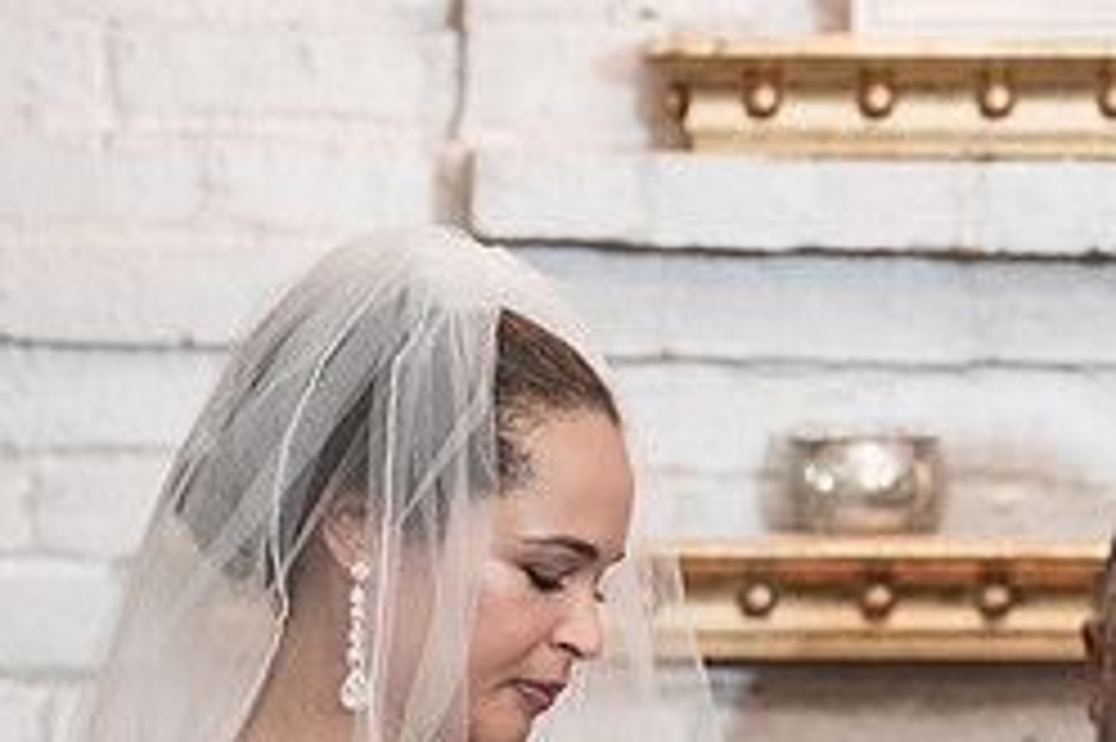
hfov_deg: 3.8
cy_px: 827
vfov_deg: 2.5
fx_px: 17007
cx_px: 1024
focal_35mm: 549
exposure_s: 1/100
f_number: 4
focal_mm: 200
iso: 2000
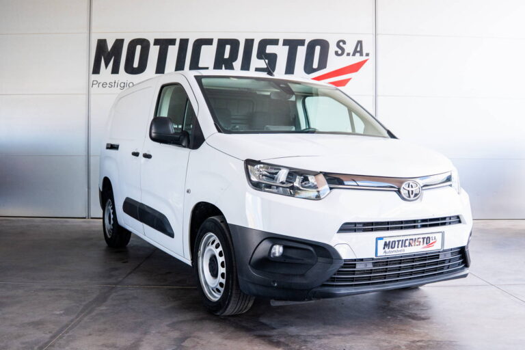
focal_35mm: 36
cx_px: 262
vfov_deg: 36.9
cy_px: 175
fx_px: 525
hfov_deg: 53.1
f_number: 3.5
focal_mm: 24
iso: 800
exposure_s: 1/640
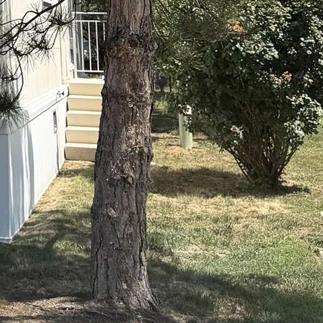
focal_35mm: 102
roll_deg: -0.4
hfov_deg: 15.4
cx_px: -193
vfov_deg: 15.8
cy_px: -154
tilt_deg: +9.9
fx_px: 1077
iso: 80
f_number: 1.78
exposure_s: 1/3279
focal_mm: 6.76
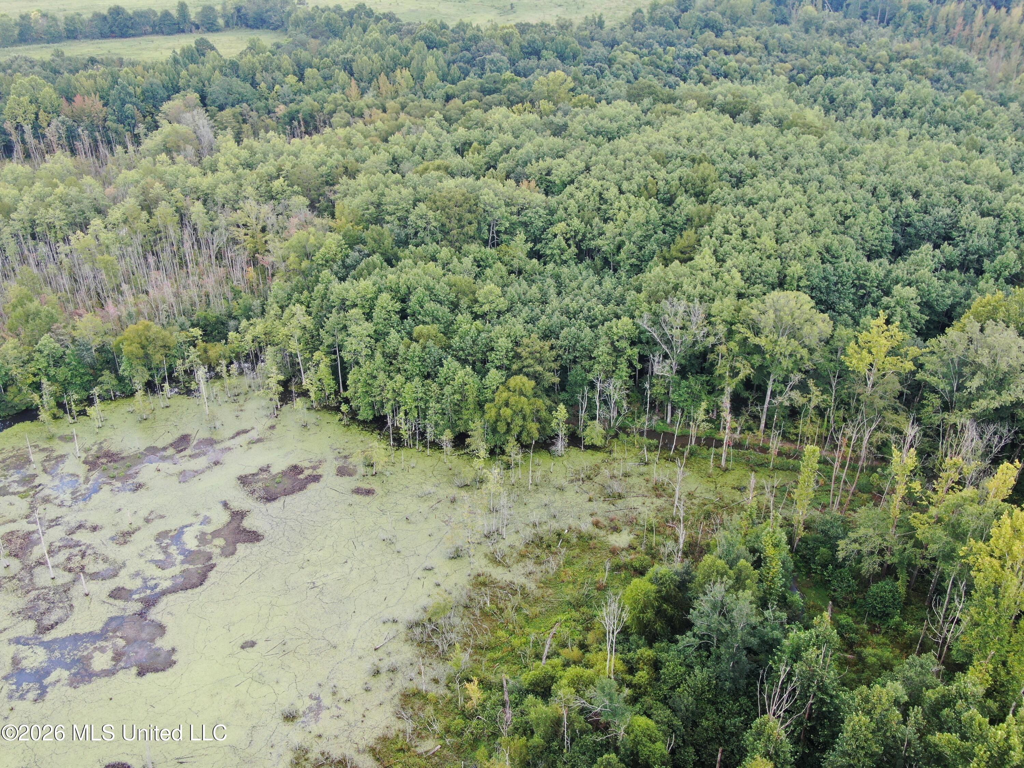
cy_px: 384
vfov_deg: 42.9
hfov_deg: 55.4
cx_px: 512
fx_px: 976
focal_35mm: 33
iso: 100
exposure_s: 1/160
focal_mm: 5.69
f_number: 3.2
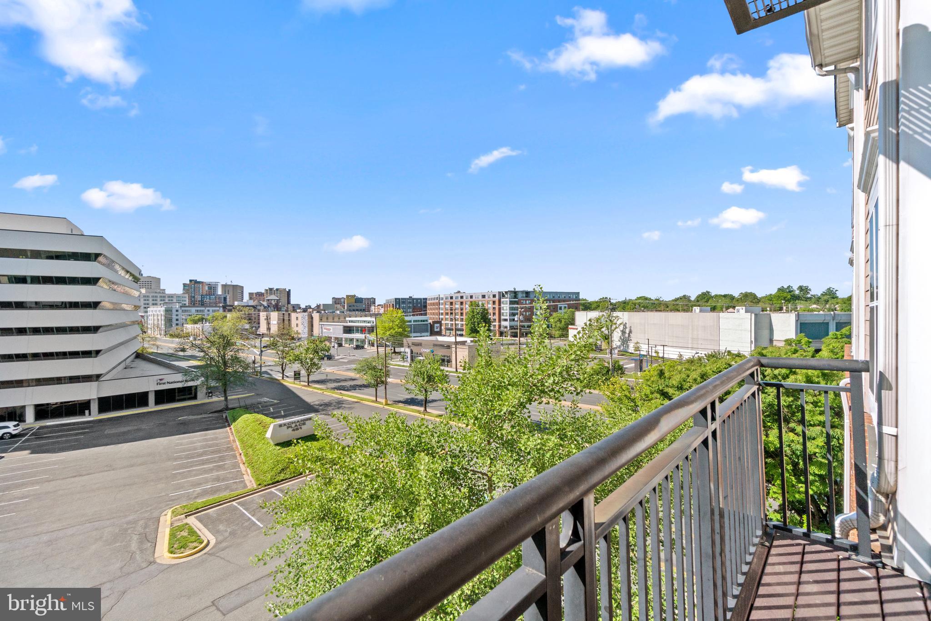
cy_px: 310
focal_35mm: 15
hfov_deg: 100.4
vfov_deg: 77.3
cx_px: 466
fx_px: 388
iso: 400
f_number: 8
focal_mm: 10
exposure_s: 1/200
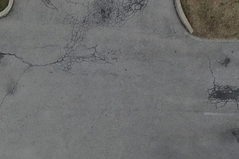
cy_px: 291
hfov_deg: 12.6
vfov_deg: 8.4
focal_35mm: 157
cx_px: -82
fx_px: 1042
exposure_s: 1/60
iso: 100
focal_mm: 10.26
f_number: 3.5
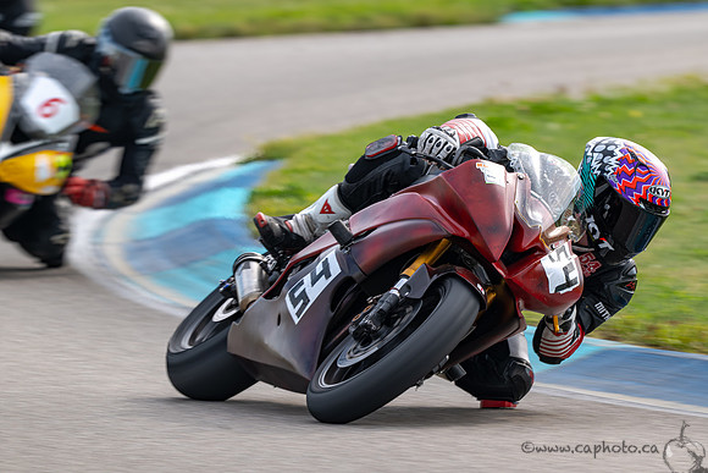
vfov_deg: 2.0
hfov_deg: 3.1
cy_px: 265
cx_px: 397
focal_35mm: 672
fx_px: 13220
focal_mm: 600
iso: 180
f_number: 10
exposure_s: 1/200
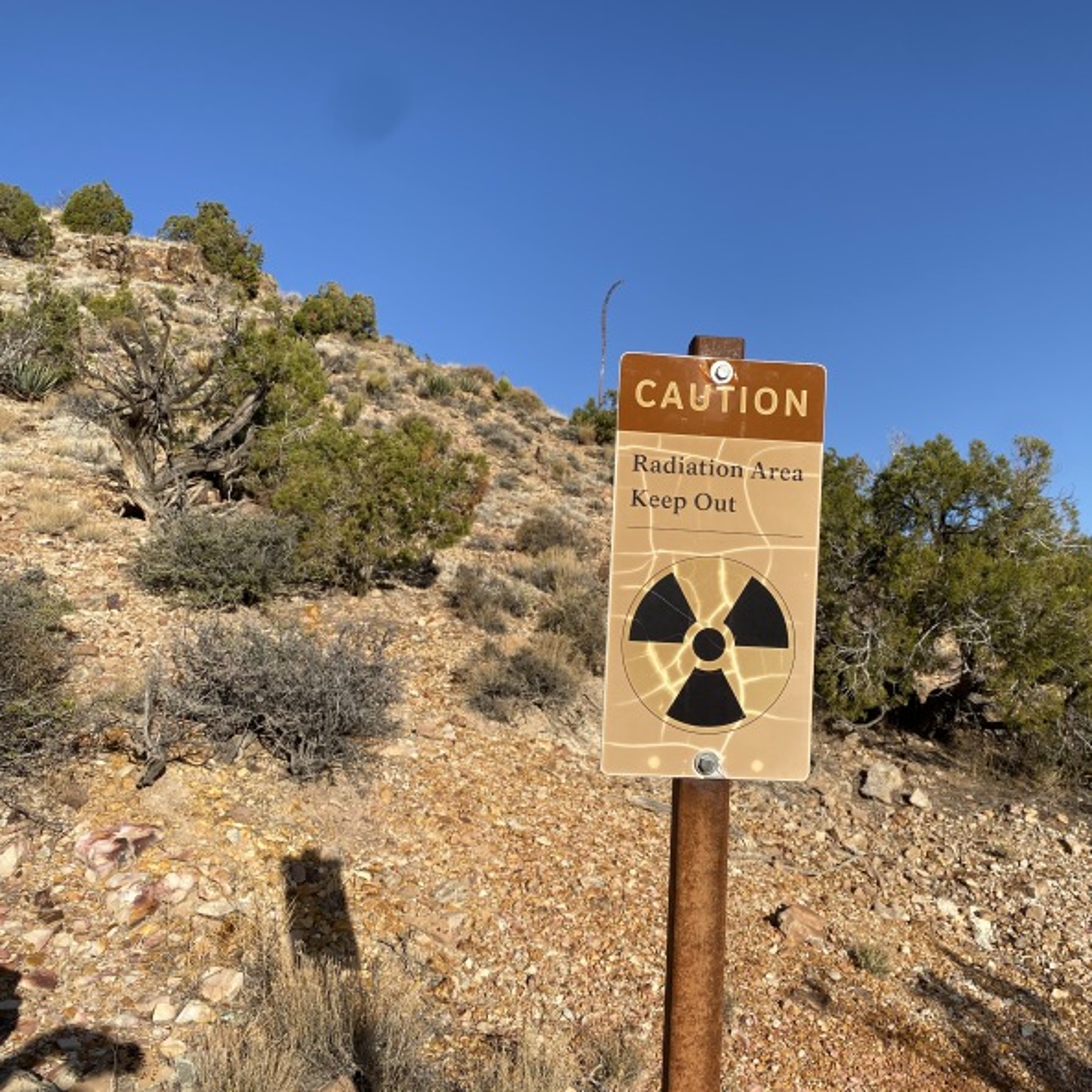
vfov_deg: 52.5
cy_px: 551
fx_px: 1106
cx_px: 646
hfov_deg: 52.2
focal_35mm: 31
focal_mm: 4.25
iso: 32
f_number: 1.8
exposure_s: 1/2890
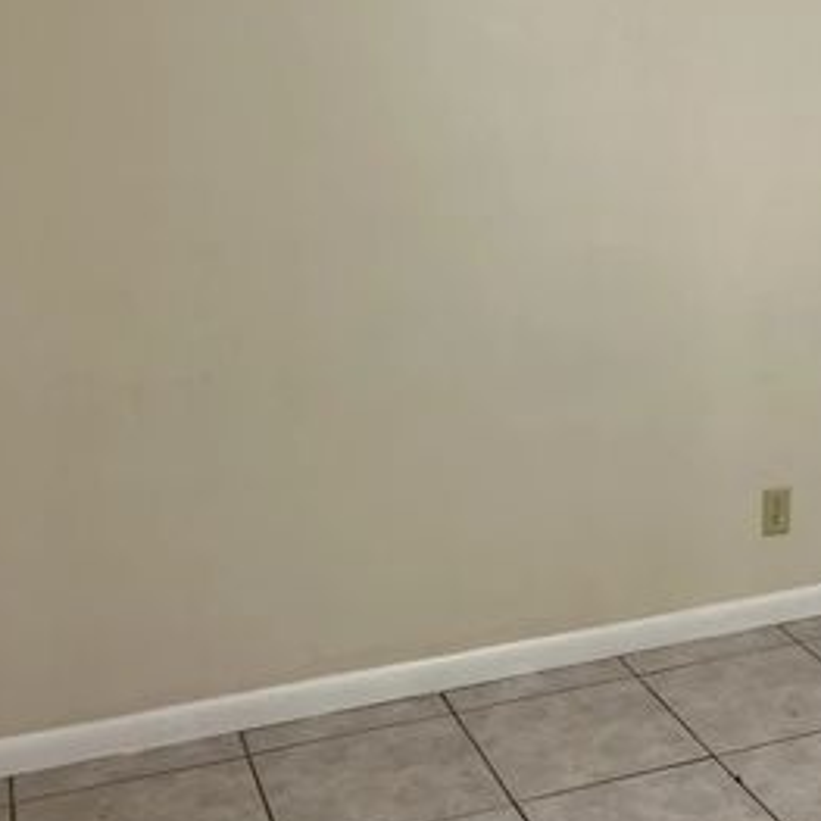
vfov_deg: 29.9
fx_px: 1503
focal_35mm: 56
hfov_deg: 28.7
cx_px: 818
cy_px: 165
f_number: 1.5
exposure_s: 1/60
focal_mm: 5.7
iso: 80
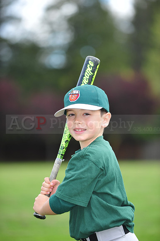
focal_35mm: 200
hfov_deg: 6.9
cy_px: 120
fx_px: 1335
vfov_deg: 10.3
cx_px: 80
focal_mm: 200
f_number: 4
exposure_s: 1/1000
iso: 400
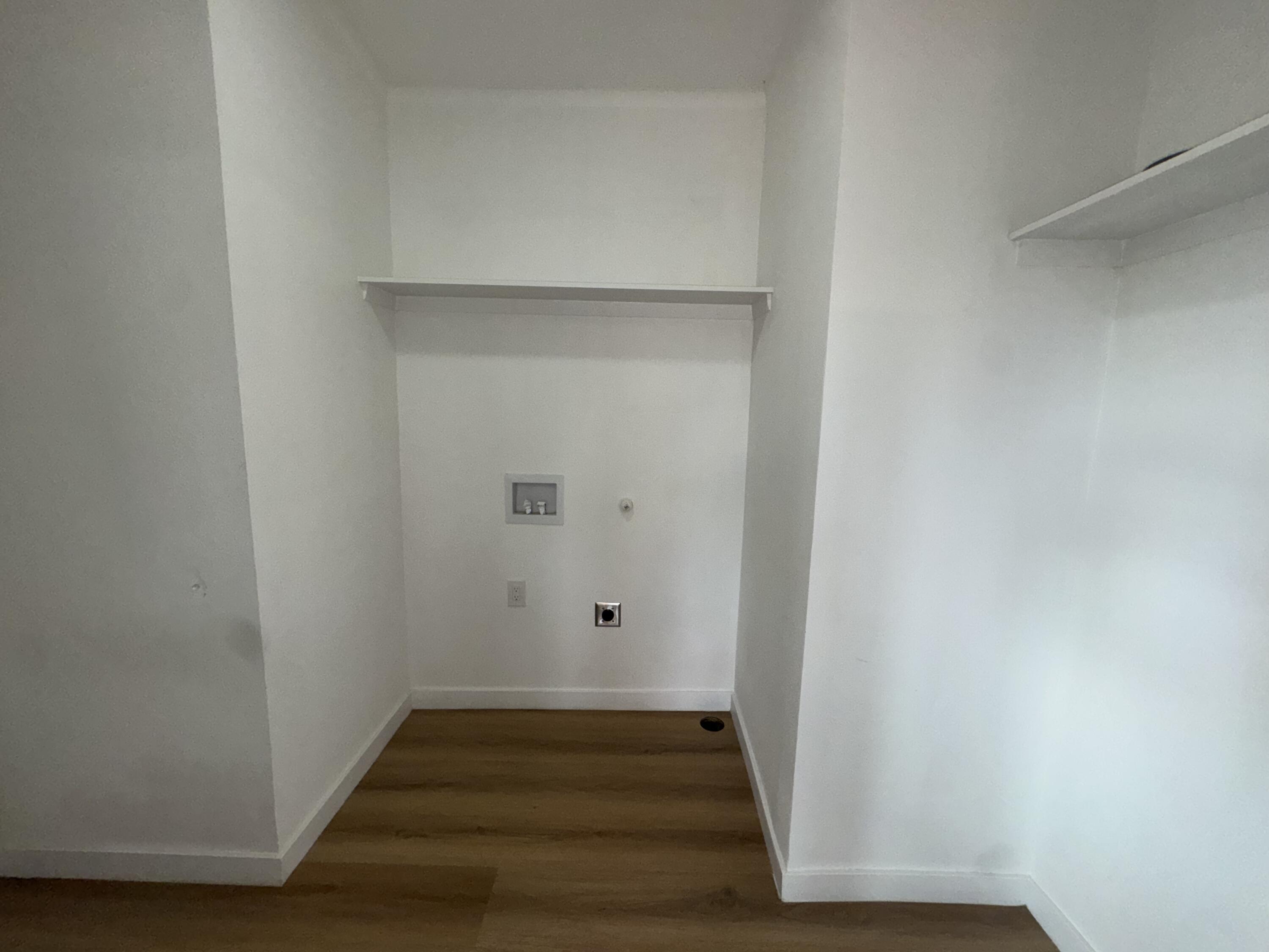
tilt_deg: -7.9
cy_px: 476
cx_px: 634
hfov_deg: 102.1
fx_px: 513
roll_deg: -1.2
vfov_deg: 85.7
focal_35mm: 14
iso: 125
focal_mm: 2.22
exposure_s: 1/120
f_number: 2.2
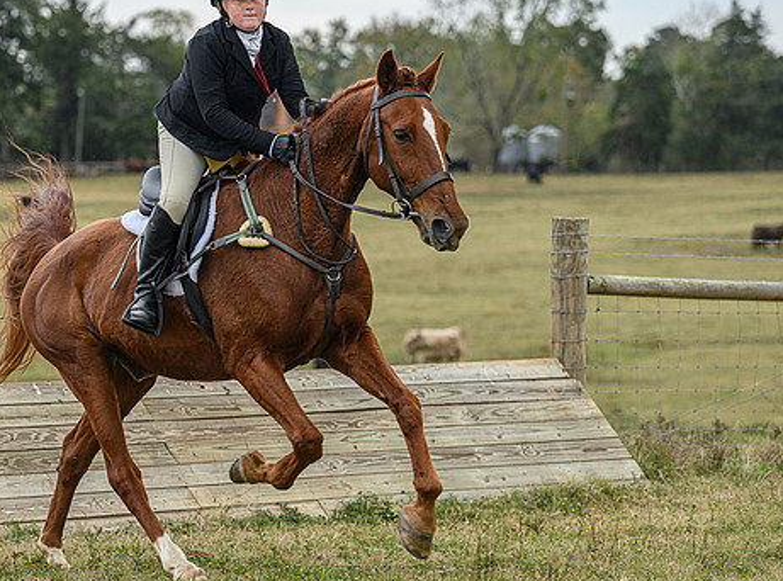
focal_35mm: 192
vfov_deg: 7.7
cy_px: 287
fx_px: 4326
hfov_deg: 10.3
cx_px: 232
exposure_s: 1/800
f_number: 3.5
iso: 500
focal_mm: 120
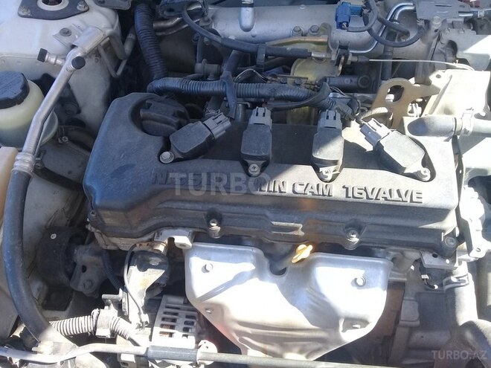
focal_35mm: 31
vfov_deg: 45.4
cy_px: 184
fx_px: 440
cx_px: 246
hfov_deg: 58.4
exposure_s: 1/122
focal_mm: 3.3
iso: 50
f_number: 2.2
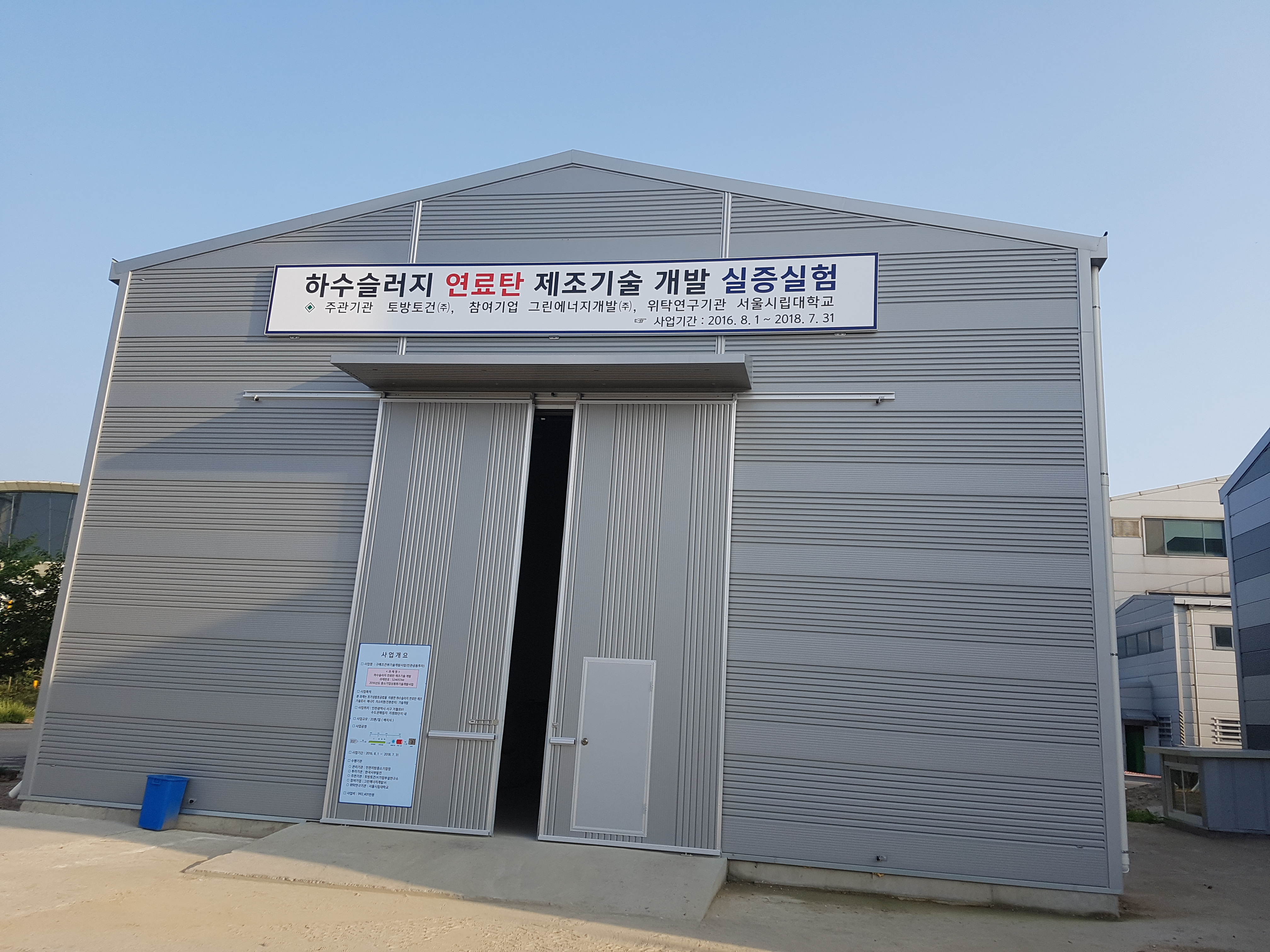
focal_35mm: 26
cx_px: 635
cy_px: 476
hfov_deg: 67.3
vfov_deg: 53.1
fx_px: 954
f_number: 1.7
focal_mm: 4.2
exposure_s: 1/1232
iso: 50
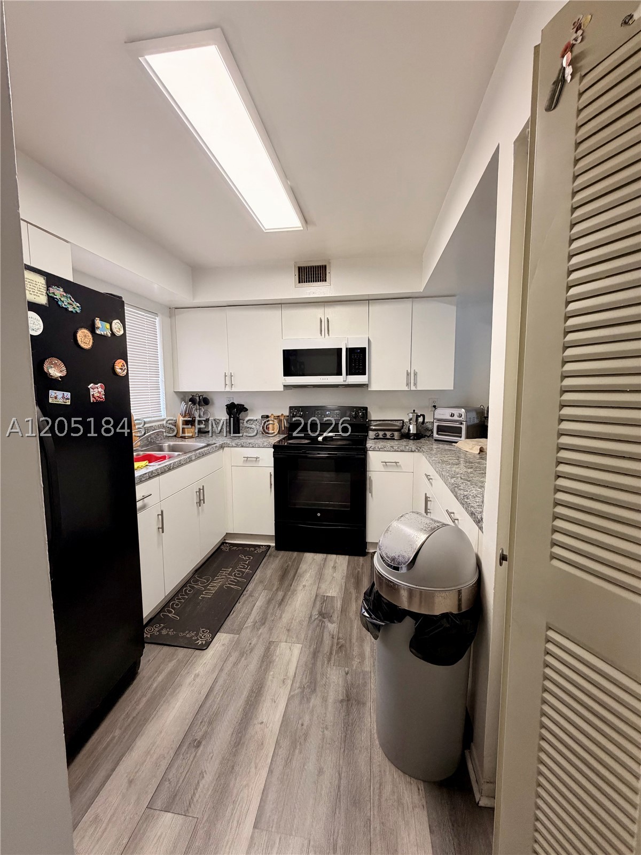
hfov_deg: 85.7
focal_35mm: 14
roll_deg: +0.3
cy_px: 428
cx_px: 320
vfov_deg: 102.1
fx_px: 346
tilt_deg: -6.3
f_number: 2.2
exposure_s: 1/120
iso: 250
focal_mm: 2.22
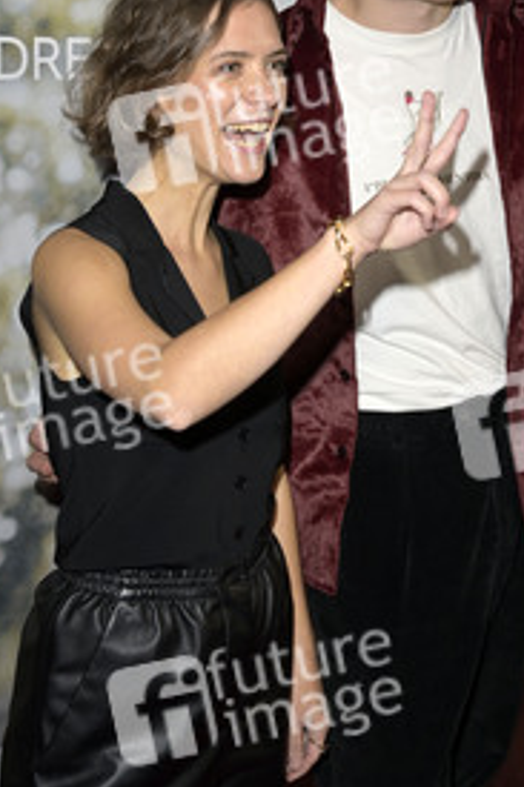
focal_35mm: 64
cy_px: 269
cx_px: 338
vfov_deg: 31.2
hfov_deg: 21.2
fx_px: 1399
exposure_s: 1/250
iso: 640
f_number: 5.6
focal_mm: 44
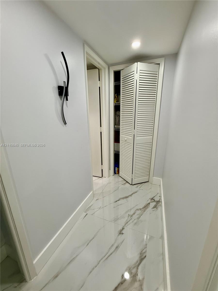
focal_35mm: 14
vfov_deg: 102.1
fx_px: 118
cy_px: 146
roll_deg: +0.1
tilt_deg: -15.1
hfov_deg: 85.7
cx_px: 109
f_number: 2.2
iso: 100
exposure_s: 1/120
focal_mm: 2.22
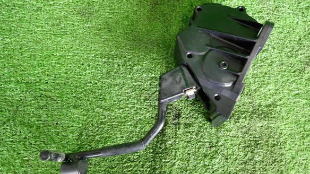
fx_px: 230
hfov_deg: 67.9
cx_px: 154
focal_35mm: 28
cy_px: 91
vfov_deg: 41.4
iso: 250
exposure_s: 1/30
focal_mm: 4.5
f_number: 2
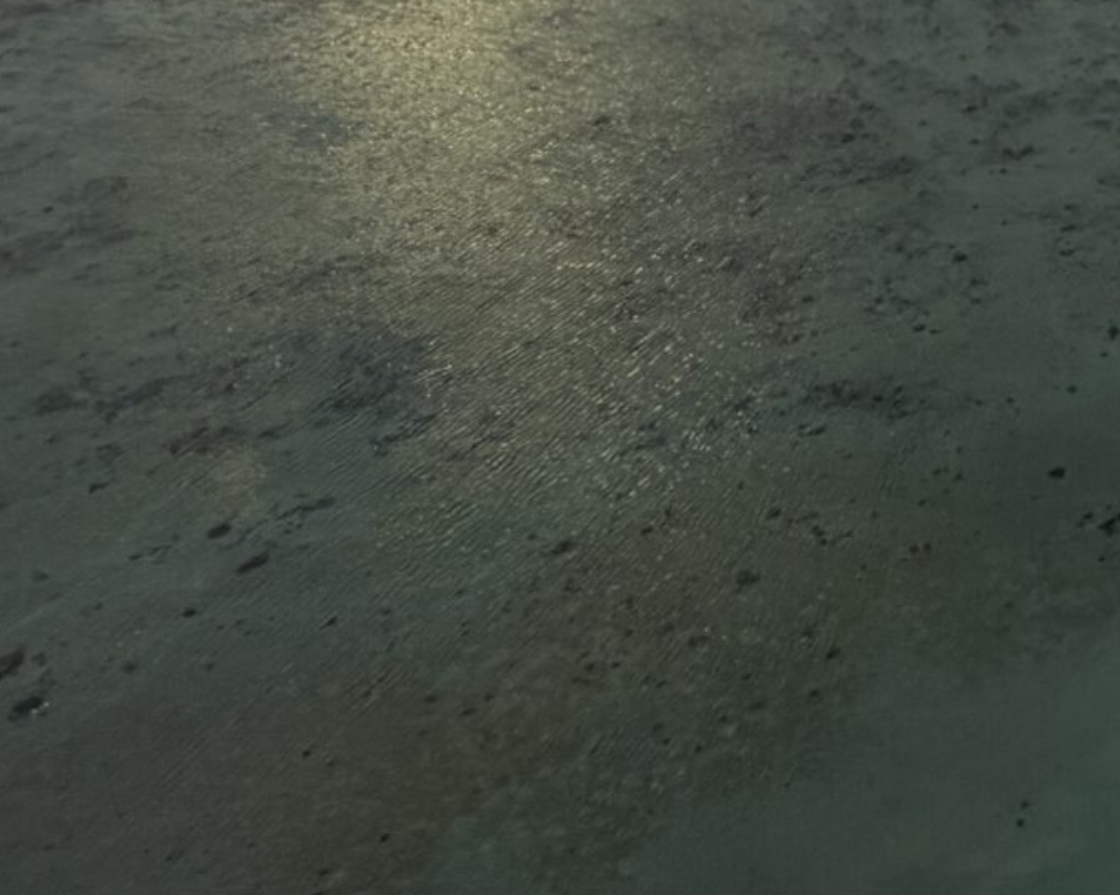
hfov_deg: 26.6
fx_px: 1723
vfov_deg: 20.9
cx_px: 1653
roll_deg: +0.0
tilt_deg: -0.1
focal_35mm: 52
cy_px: -684
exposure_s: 1/502
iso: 40
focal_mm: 2.22
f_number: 2.2
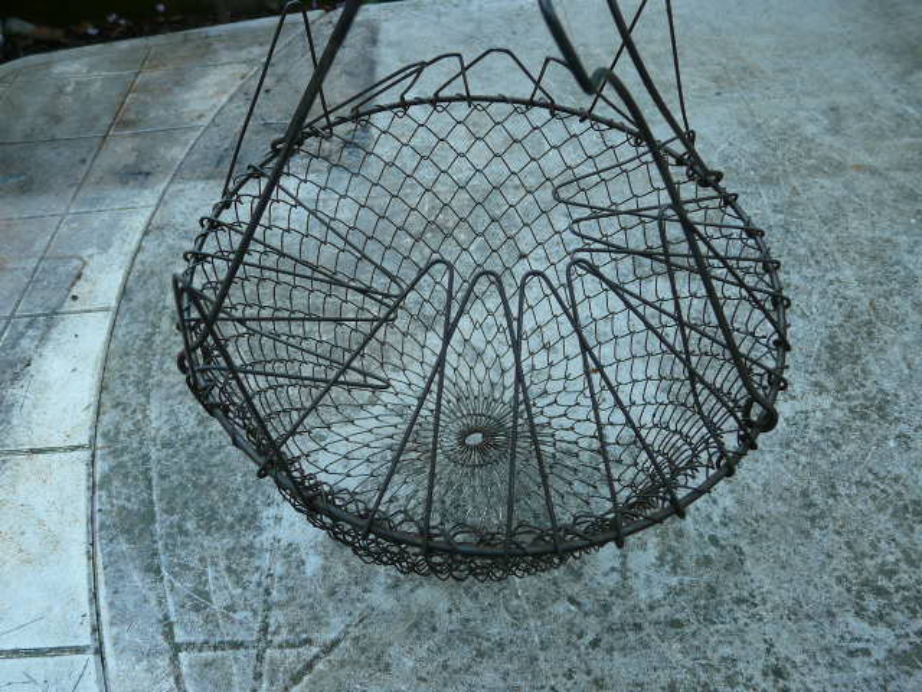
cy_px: 346
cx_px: 461
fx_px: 746
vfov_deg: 49.7
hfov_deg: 63.4
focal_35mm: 28
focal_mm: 4.6
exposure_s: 1/100
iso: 100
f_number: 2.8
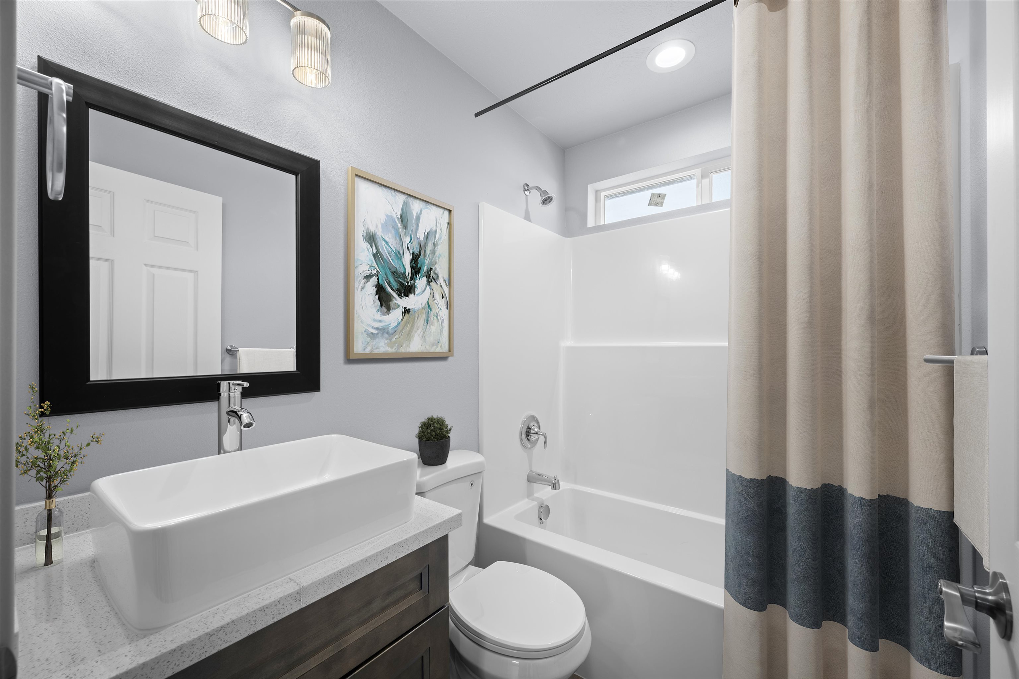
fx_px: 396
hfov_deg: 104.3
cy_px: 340
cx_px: 510
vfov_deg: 81.2
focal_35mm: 14
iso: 100
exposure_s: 2
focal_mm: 14
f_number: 8
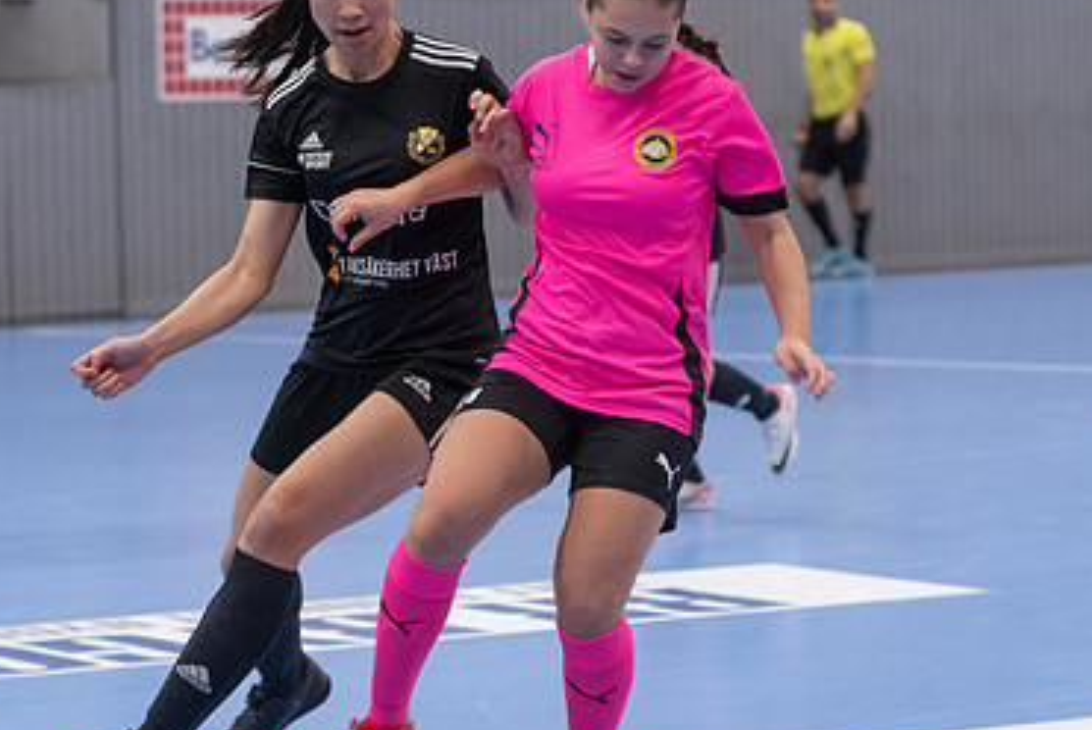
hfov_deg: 12.5
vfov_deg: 8.4
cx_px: 571
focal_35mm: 164
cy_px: 399
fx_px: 4978
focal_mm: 70
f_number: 3.2
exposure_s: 1/500
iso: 6400
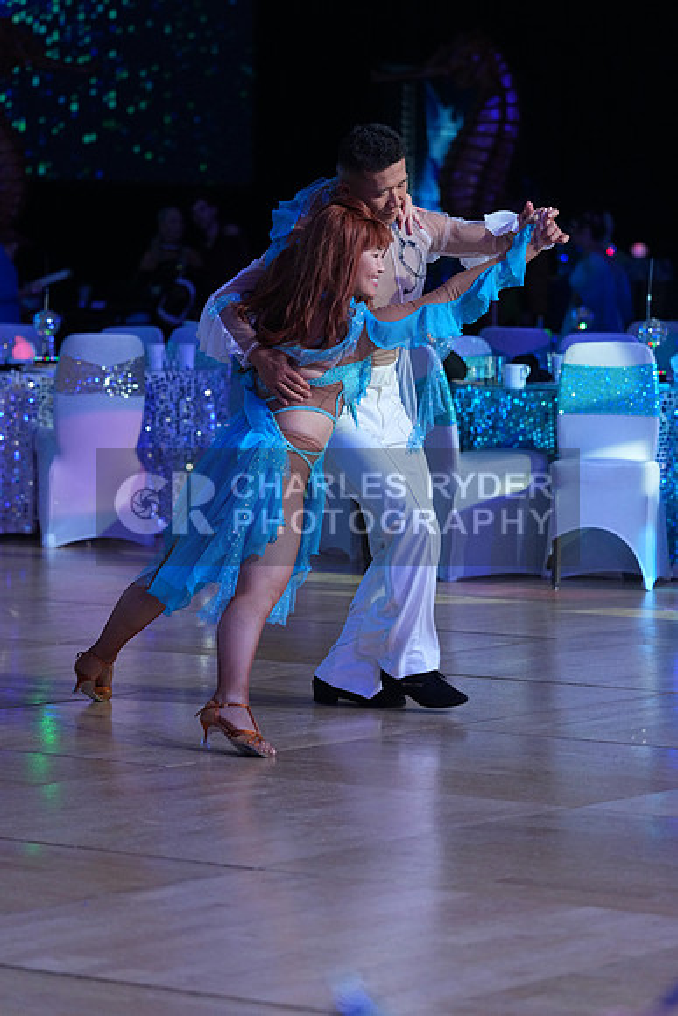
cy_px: 508
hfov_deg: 10.2
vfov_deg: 15.2
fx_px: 3811
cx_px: 339
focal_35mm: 135
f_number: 4
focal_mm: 135
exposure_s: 1/500
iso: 2500
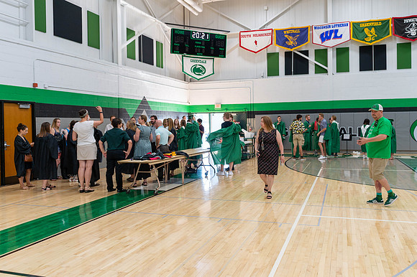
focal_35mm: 30
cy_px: 125
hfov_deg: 61.7
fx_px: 348
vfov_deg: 43.5
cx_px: 233
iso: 160
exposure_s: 1/100
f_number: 2.8
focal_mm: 24
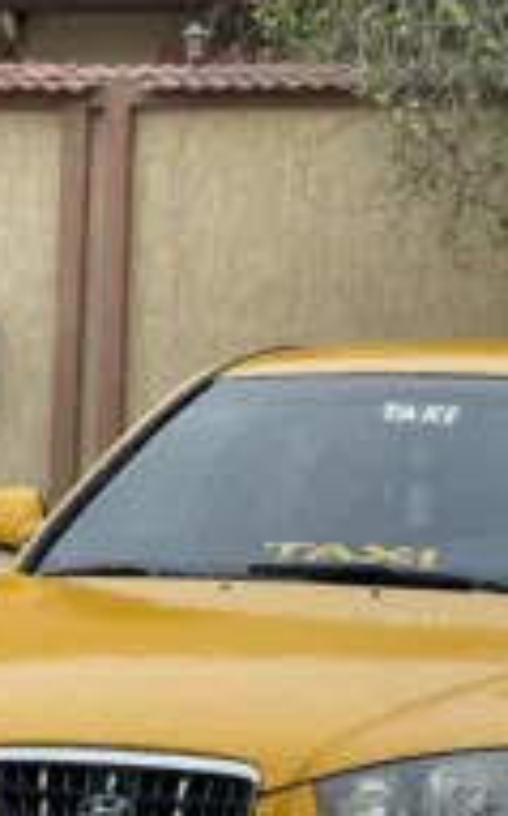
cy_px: 577
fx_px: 3153
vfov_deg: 14.7
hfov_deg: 9.2
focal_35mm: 142
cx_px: 342
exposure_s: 1/99
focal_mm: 7.5
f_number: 2.2
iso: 40
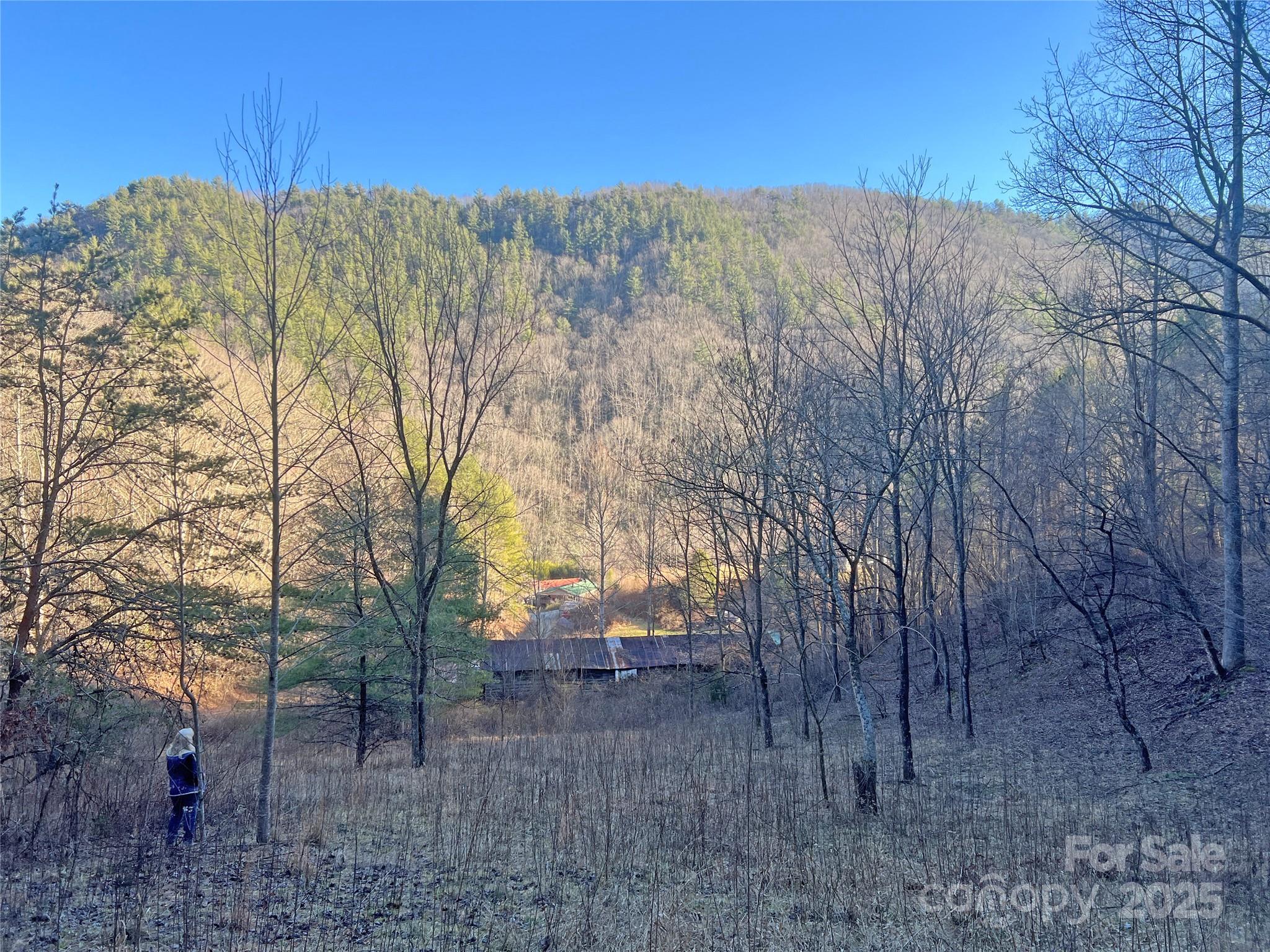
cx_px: 635
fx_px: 954
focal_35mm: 26
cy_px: 476
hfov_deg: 67.3
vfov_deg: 53.1
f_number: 1.5
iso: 50
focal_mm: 5.7
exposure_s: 1/646
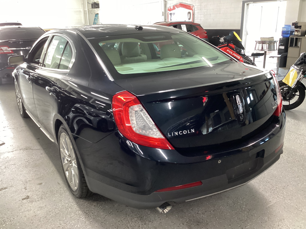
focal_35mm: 31
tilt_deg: -19.8
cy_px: 114
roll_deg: +0.4
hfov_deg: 58.4
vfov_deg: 45.4
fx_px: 274
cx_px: 153
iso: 250
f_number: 2.4
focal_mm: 3.3
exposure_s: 1/50
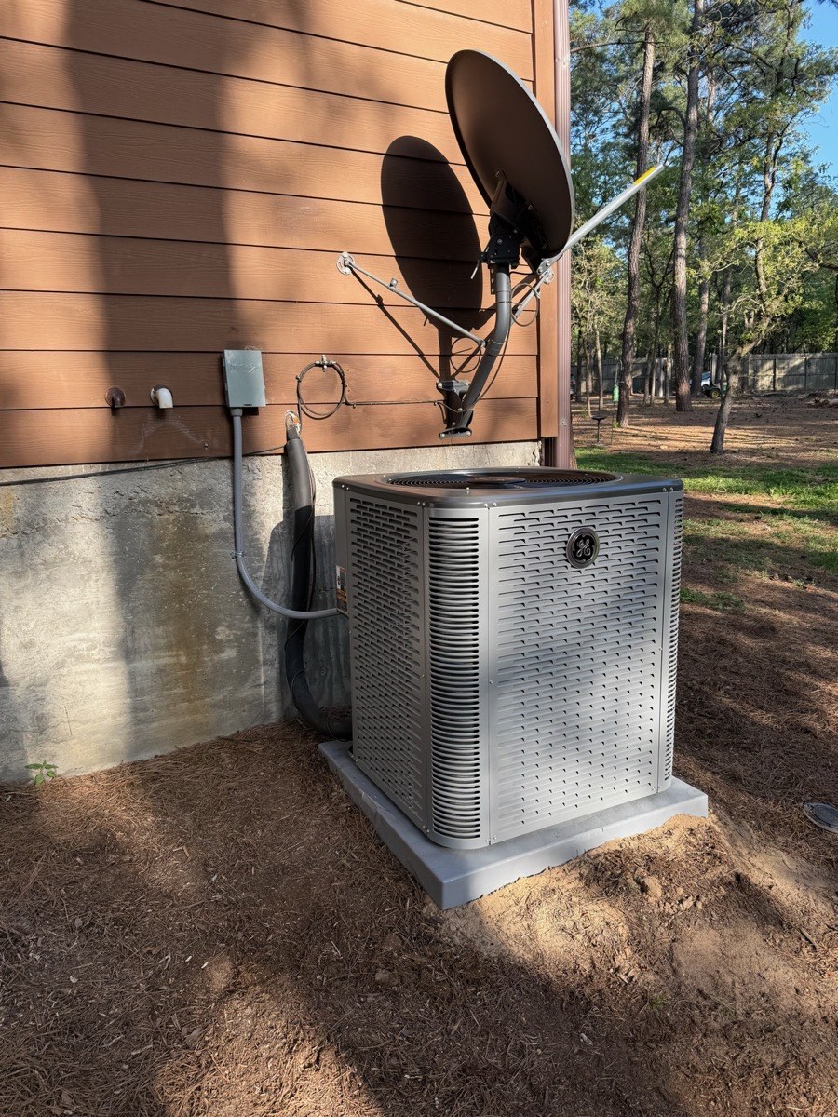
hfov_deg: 56.8
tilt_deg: -9.6
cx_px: 419
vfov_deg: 71.6
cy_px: 558
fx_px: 775
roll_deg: +2.2
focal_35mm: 24
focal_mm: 6.76
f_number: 1.78
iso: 80
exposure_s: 1/580
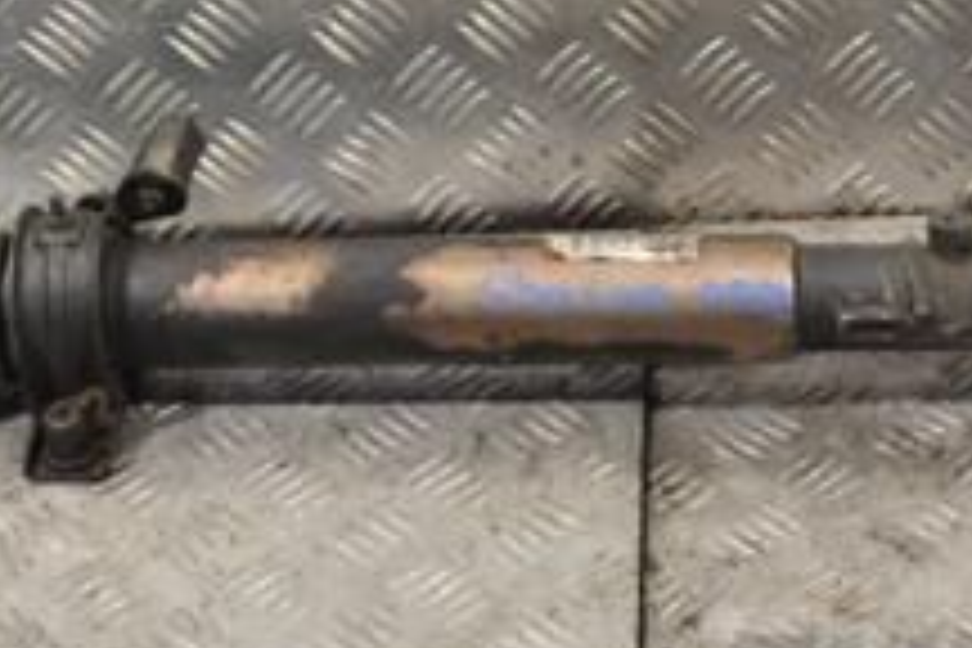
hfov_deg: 20.3
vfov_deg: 13.6
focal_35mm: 100
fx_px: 2700
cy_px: 104
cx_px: 644
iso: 400
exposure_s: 1/100
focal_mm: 24
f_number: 5
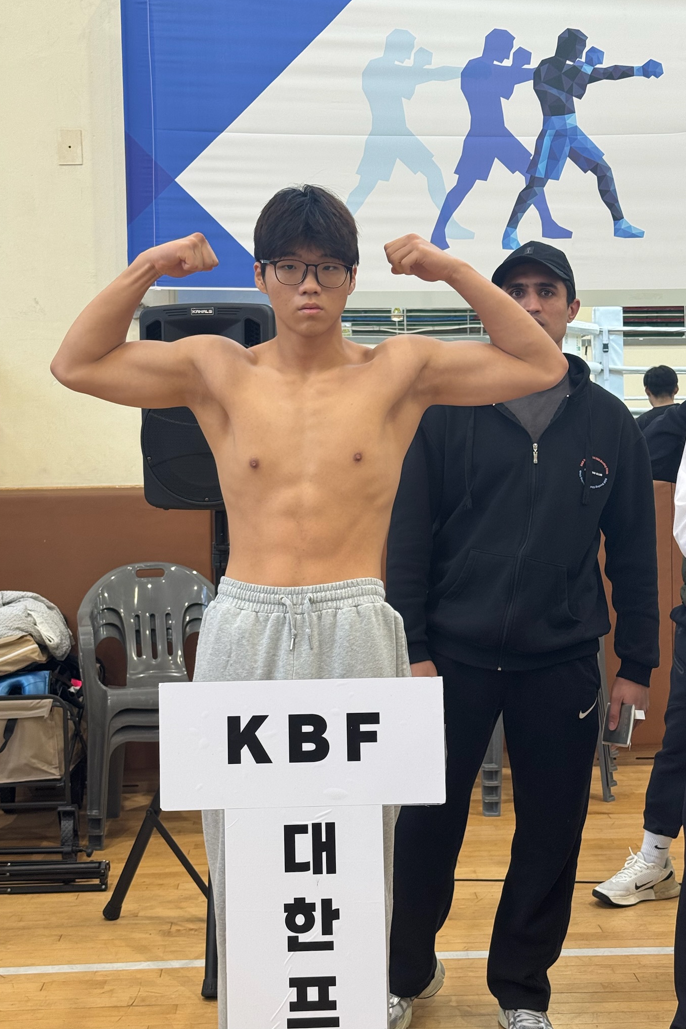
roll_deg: +0.5
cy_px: 514
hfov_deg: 27.0
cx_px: 347
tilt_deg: -2.1
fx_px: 1429
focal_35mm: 50
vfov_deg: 39.6
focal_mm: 6.76
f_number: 1.78
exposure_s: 1/120
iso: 80
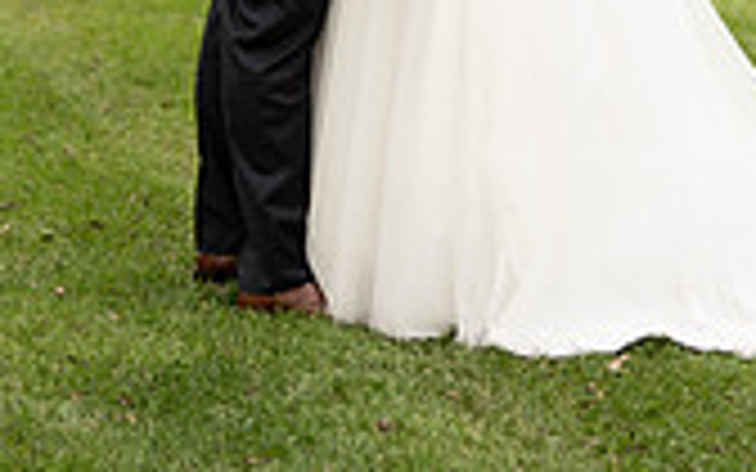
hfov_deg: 9.0
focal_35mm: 232
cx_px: 378
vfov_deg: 5.6
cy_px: -144
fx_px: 4780
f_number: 2.2
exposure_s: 1/400
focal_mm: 85
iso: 125
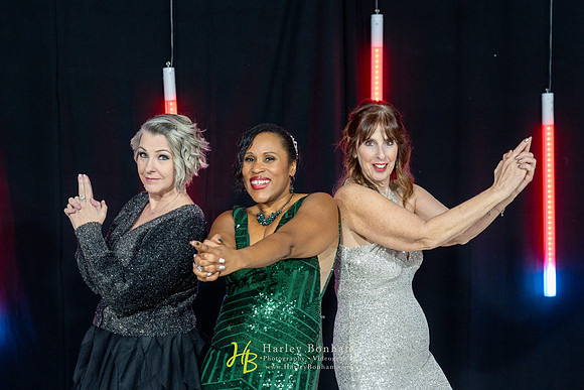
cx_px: 292
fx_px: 1022
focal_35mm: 63
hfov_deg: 31.9
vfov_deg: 21.6
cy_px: 195
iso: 1600
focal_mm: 63
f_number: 4
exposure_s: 1/80
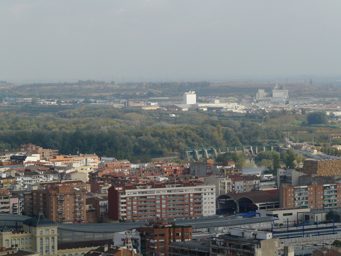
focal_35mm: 123
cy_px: 128
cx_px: 170
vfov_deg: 12.0
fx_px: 1212
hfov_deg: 16.0
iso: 100
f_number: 6.3
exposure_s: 1/400
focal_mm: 20.2
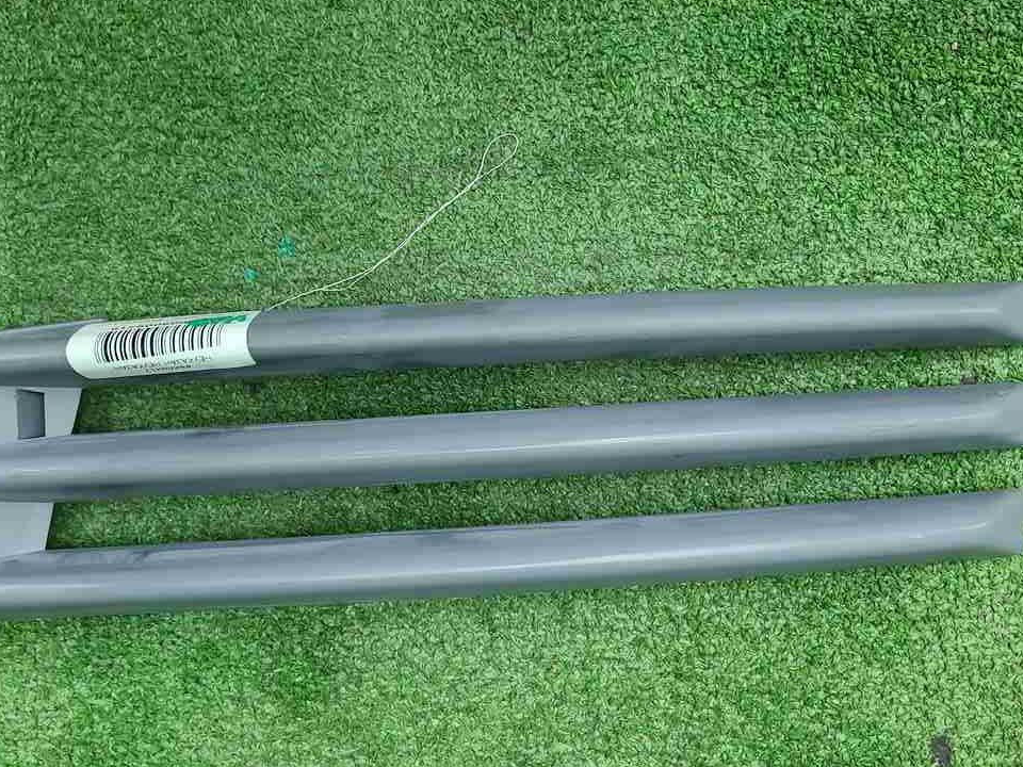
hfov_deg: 47.7
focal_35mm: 39
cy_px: 406
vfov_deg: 36.8
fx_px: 1153
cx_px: 432
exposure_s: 1/50
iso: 220
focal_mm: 5.4
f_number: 1.8
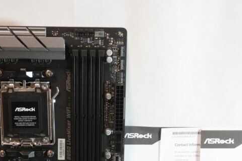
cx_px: 109
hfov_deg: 26.3
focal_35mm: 77
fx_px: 517
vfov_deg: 17.2
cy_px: 172
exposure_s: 1/40
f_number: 4.5
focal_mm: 24
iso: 800
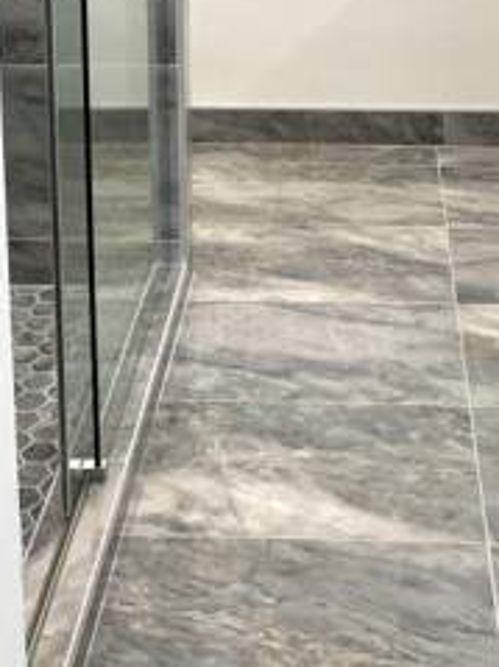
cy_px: -131
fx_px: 1289
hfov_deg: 21.8
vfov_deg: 25.9
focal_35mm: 67
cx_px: 326
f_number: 1.6
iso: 40
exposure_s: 1/121
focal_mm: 5.1
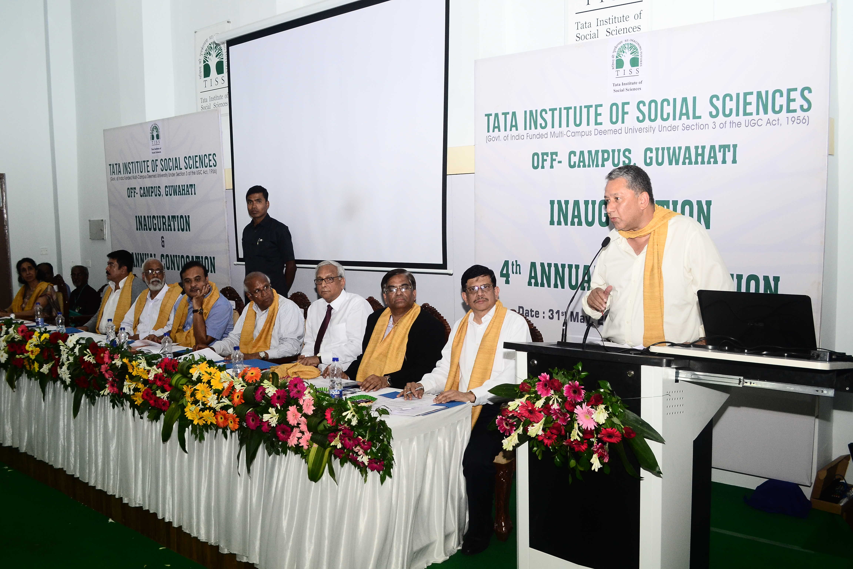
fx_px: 782
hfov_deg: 57.2
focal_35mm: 33
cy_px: 284
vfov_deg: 40.0
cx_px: 426
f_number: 5.6
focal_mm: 22
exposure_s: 1/125
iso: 800
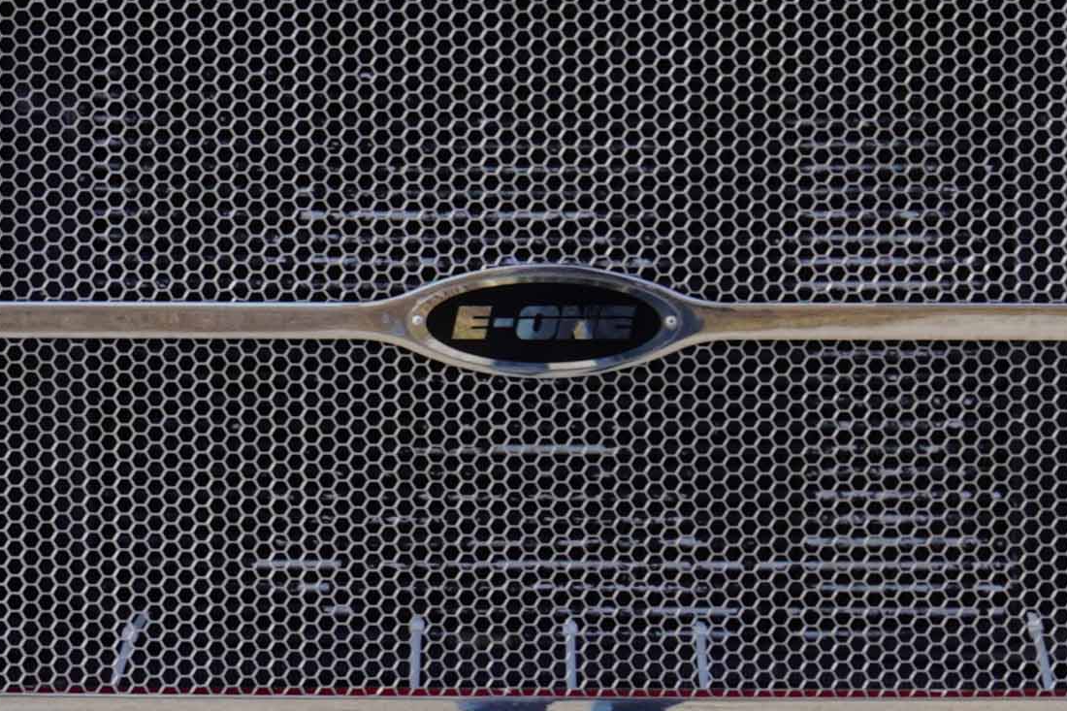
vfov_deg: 7.6
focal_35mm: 180
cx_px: 536
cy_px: -42
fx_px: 5334
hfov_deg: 11.4
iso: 100
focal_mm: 22
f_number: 9
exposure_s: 1/125
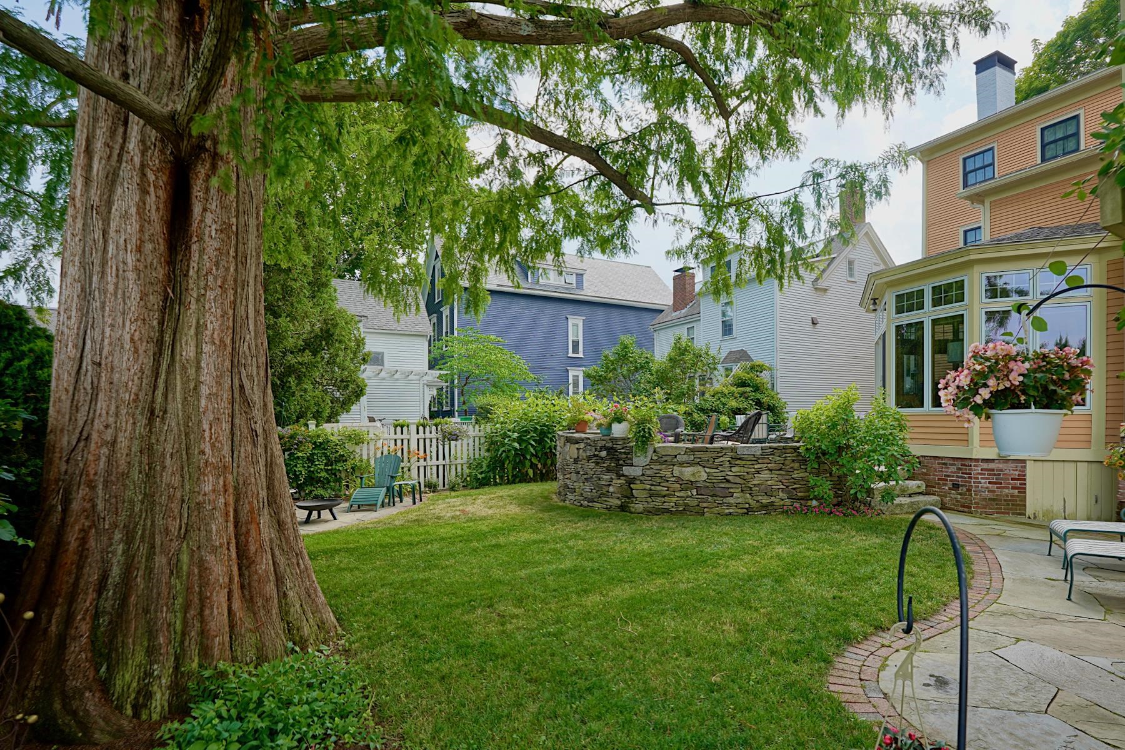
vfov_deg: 81.2
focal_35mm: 14
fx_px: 437
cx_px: 562
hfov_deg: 104.3
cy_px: 375
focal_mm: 14
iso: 100
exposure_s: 1/100
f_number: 5
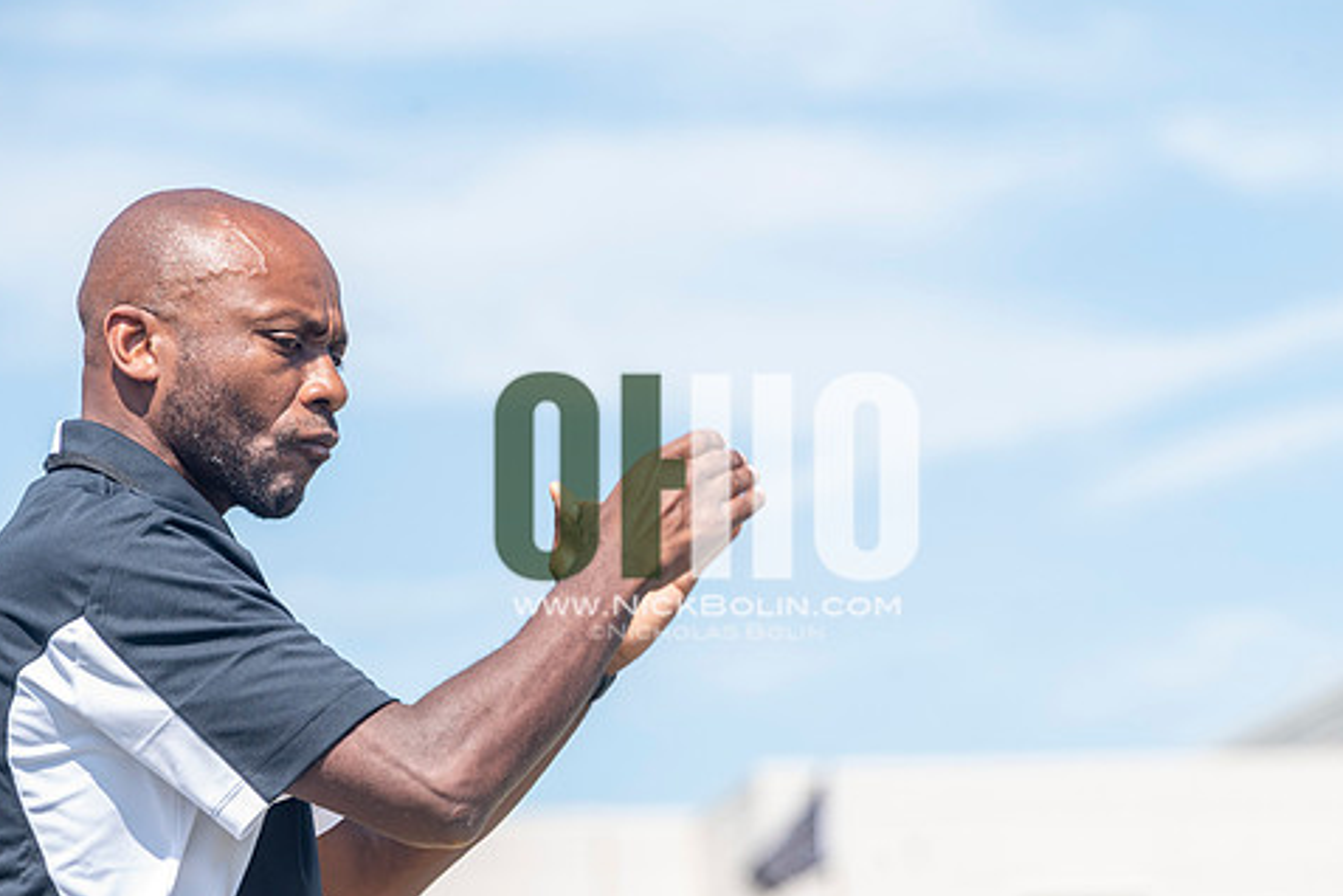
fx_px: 8841
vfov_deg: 5.8
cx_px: 707
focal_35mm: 237
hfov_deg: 8.7
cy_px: 504
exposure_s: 1/640
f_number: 6.3
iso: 320
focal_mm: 195
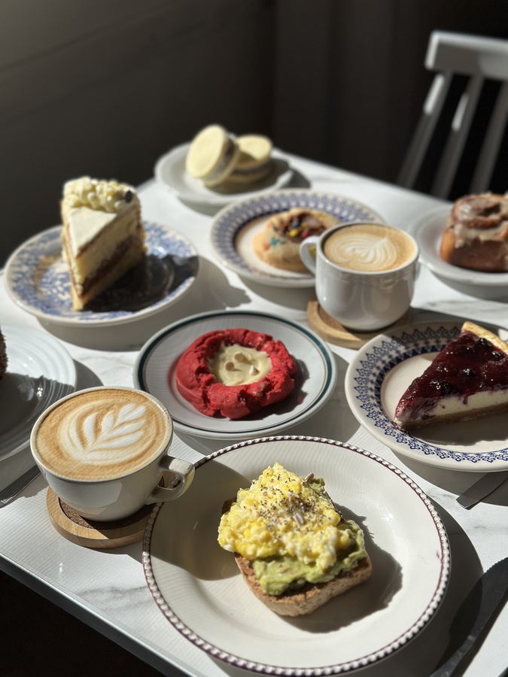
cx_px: 254
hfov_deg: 30.3
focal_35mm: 48
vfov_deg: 39.7
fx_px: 939
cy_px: 338
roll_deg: +0.1
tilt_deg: -37.2
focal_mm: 6.86
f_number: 1.78
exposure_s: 1/4785
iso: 80
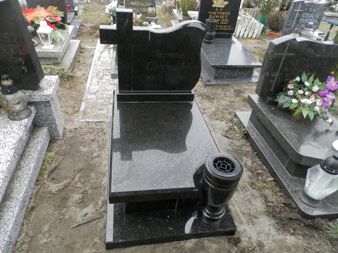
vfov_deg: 54.9
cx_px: 169
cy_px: 126
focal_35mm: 25
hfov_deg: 69.4
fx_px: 244
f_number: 3.1
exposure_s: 1/60
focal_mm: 4.5
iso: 80
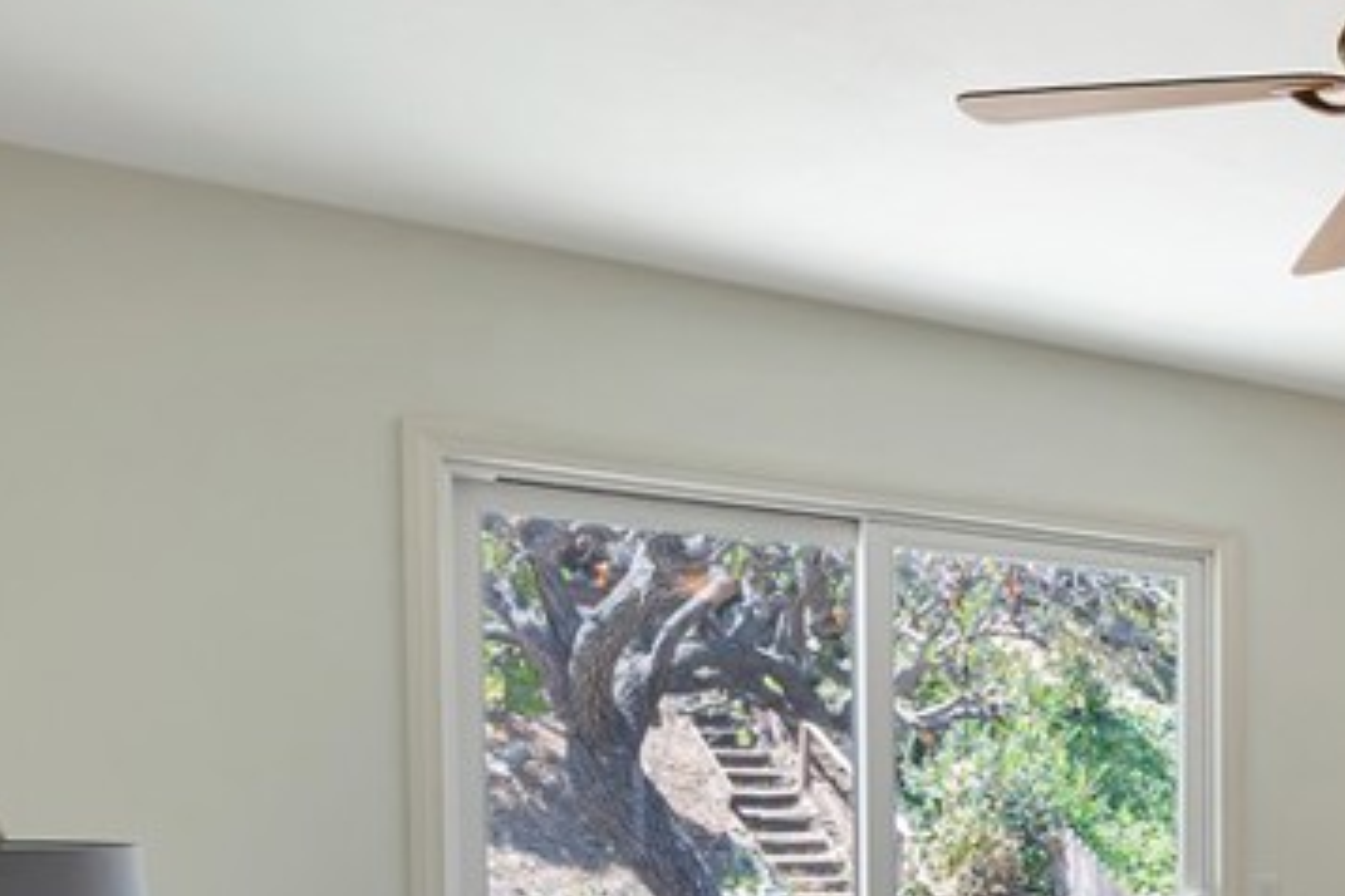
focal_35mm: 43
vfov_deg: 29.4
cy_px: 870
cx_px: 1398
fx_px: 1606
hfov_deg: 39.1
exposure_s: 1/320
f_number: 2.8
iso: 320
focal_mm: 10
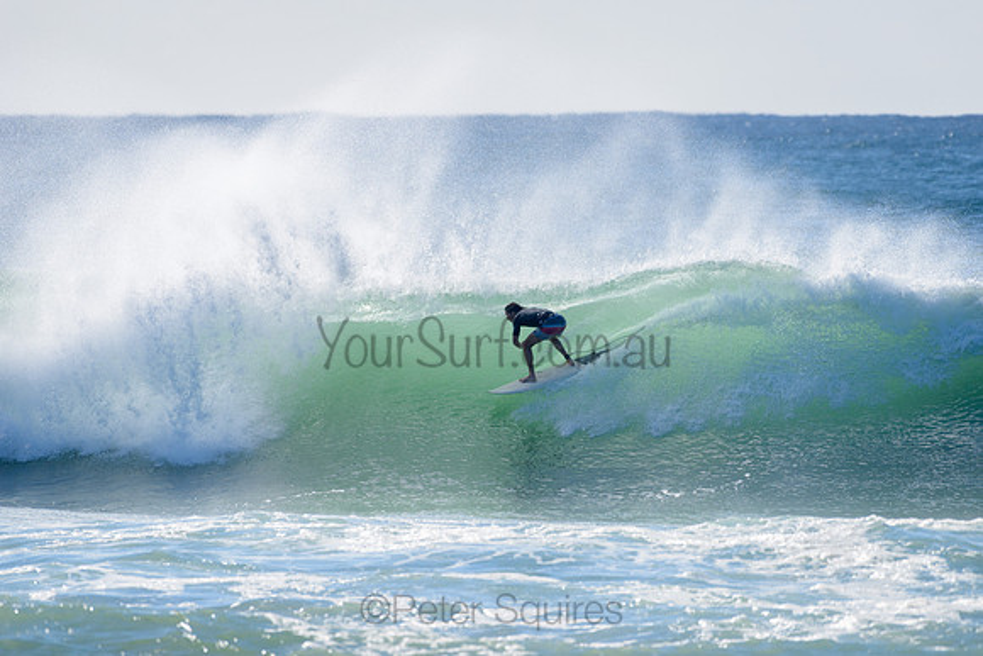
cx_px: 498
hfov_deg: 4.0
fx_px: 13943
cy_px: 328
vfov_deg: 2.7
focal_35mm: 511
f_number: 5.6
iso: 200
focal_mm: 500
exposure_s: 1/2000
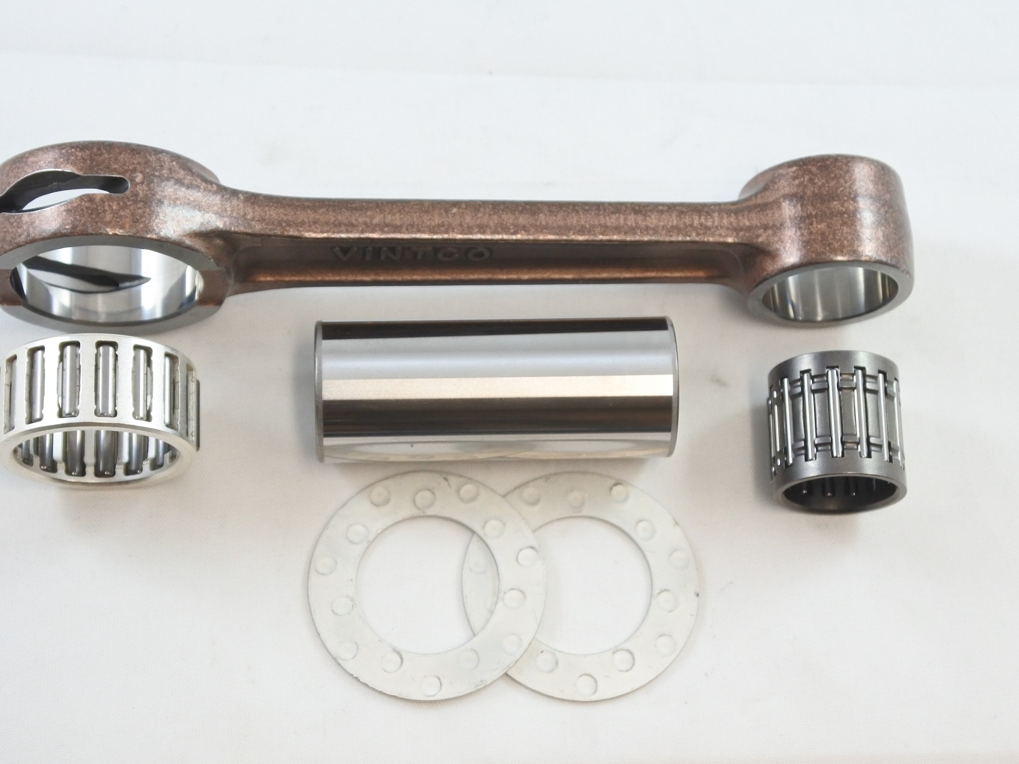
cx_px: 467
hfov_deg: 32.7
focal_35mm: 59
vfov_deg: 24.8
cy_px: 385
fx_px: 1737
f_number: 4.8
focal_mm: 20.1
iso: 720
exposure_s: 1/125
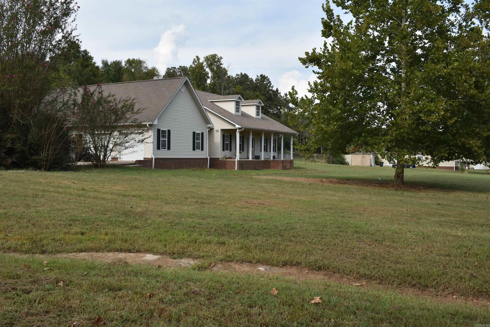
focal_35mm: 36
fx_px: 490
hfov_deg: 53.1
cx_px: 245
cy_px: 164
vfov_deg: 36.9
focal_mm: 24
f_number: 9
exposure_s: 1/320
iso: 200
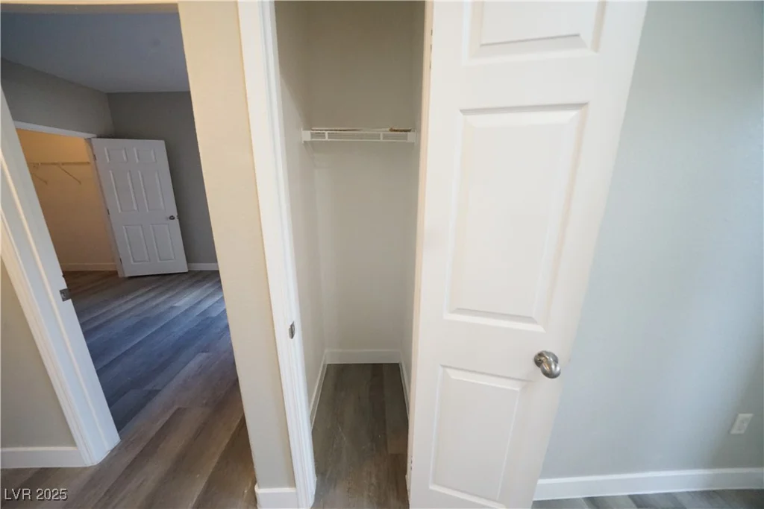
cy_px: 254
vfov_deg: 90.0
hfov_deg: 112.6
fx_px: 255
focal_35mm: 12
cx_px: 382
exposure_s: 1/125
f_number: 7.1
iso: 6400
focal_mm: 12
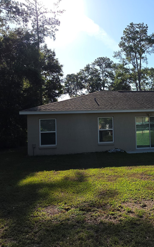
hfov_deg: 34.8
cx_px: 144
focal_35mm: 34
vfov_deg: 56.7
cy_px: 120
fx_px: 228
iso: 10
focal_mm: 6.5
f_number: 1.4
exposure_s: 1/701
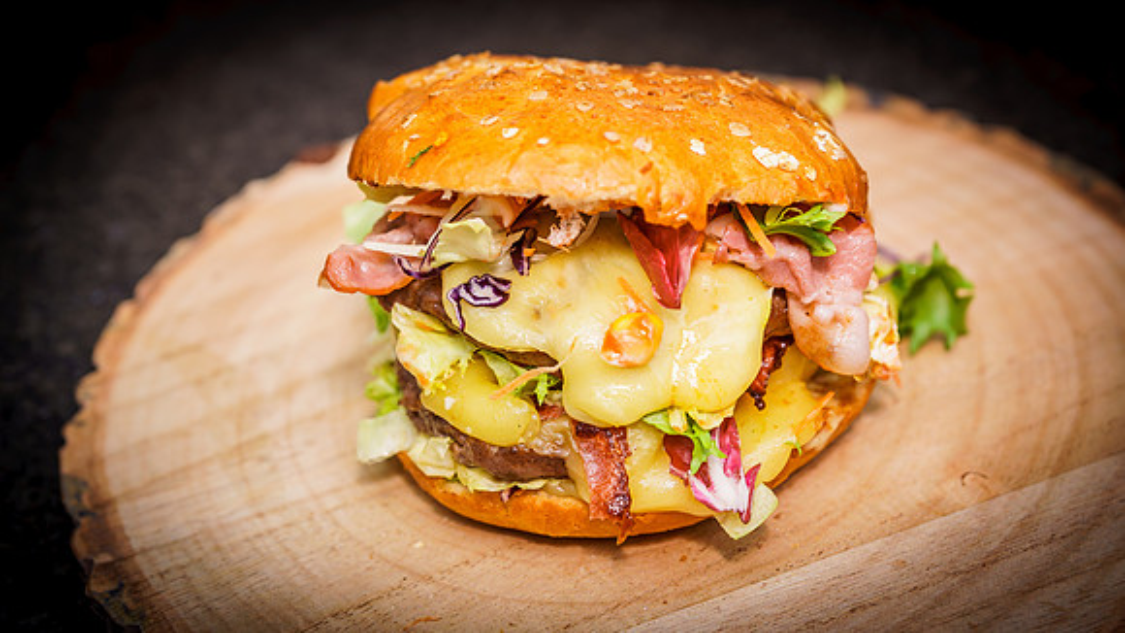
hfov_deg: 26.4
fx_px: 2398
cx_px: 508
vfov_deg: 15.0
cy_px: 359
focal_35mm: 80
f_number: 4
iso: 100
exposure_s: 1/250
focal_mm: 70
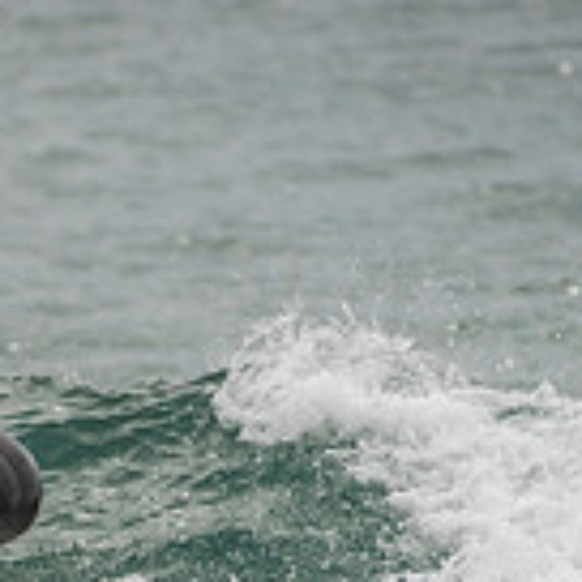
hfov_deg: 1.0
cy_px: 691
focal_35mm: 1812
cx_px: -201
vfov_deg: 1.0
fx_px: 34467
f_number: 5.6
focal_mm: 500
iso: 280
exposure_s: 1/2000
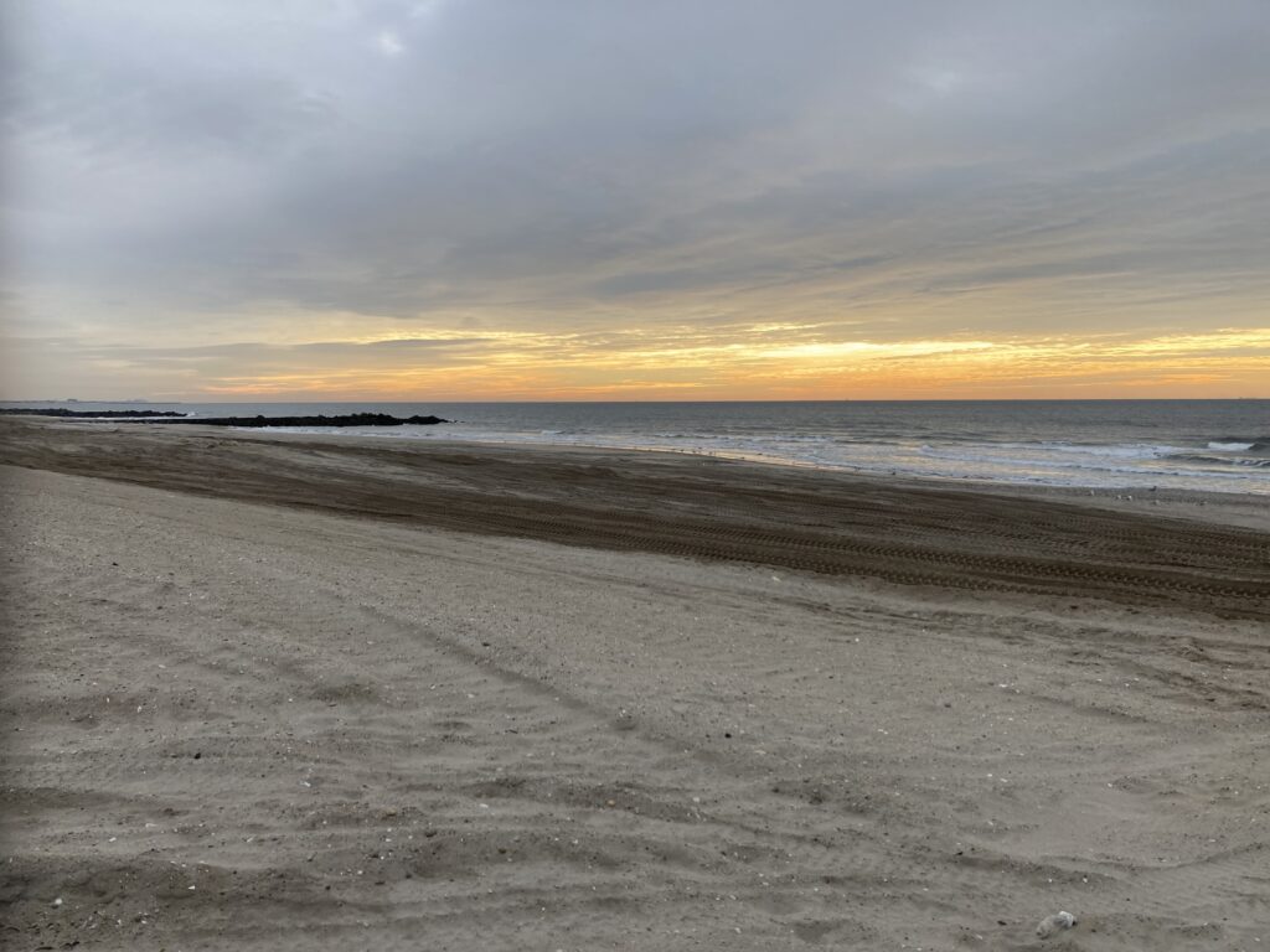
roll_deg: +1.1
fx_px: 1027
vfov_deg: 49.7
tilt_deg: -3.5
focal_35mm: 28
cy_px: 476
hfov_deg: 63.4
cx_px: 635
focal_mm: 3.99
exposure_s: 1/564
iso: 20
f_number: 1.8
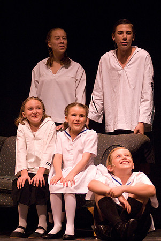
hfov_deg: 7.9
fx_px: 1164
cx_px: 80
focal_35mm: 174
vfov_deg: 11.8
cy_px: 120
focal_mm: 116
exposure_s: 1/250
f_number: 2.8
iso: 1600
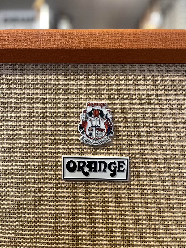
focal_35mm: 26
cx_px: 93
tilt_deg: -4.7
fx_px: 186
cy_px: 124
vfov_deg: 67.3
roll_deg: +0.0
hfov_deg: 53.1
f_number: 1.6
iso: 200
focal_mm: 5.1
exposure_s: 1/60
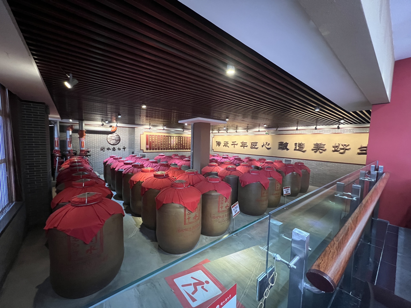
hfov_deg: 106.2
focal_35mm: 13
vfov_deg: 89.9
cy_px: 154
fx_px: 154
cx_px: 206
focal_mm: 1.57
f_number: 1.8
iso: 800
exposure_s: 1/34
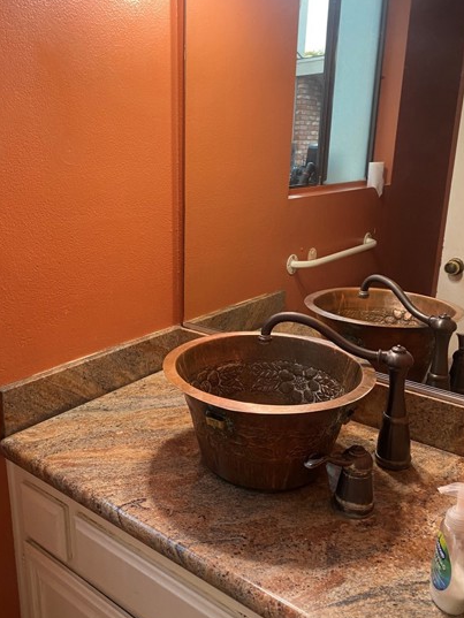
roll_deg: +0.6
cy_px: 300
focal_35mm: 31
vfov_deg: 58.3
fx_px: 554
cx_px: 198
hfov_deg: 45.3
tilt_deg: -15.3
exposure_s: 1/60
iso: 200
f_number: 1.8
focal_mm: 4.25
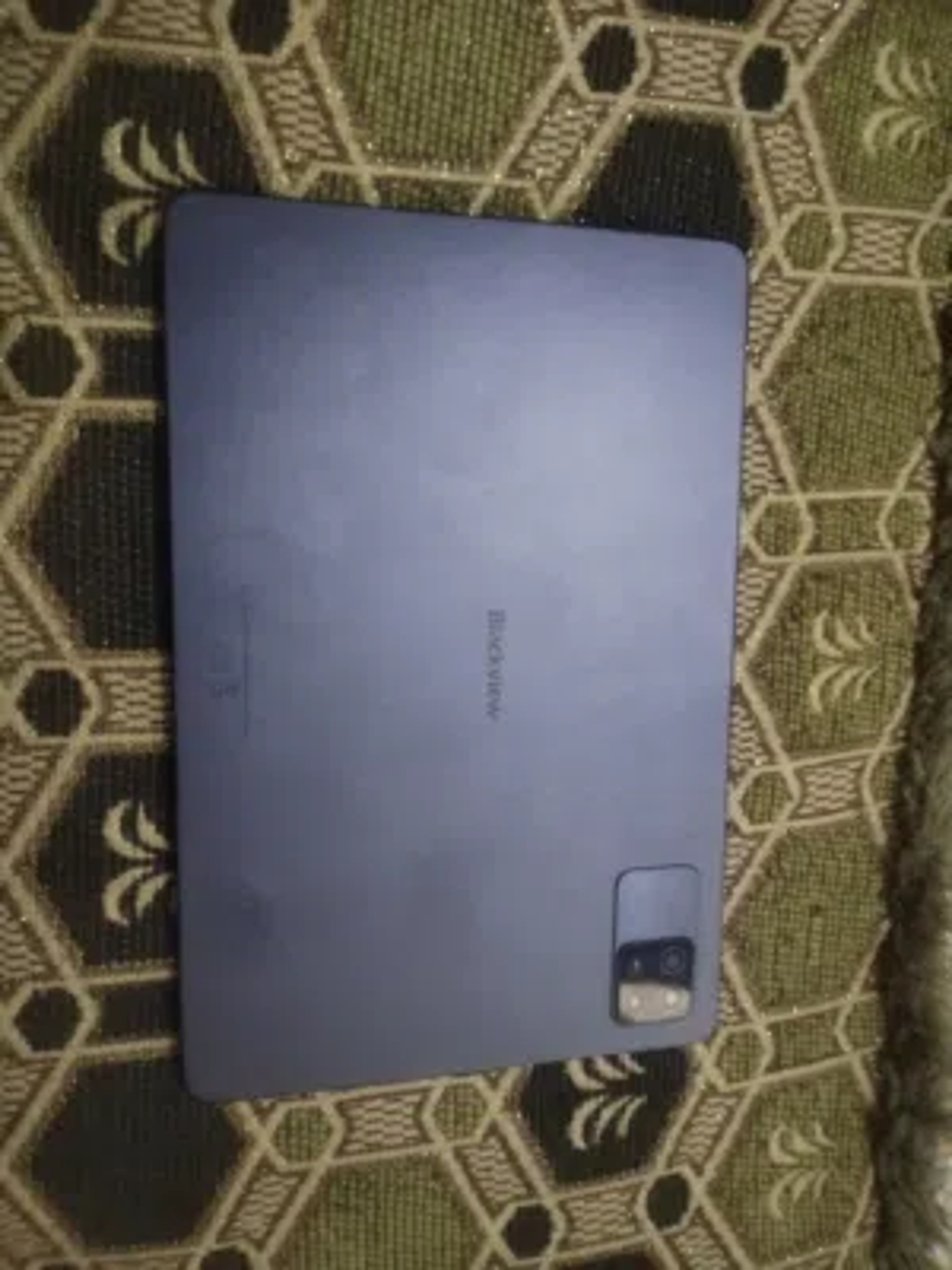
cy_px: 635
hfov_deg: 53.1
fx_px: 953
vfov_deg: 67.3
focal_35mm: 26
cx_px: 476
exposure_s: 1/25
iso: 715
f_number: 1.8
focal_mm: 4.75
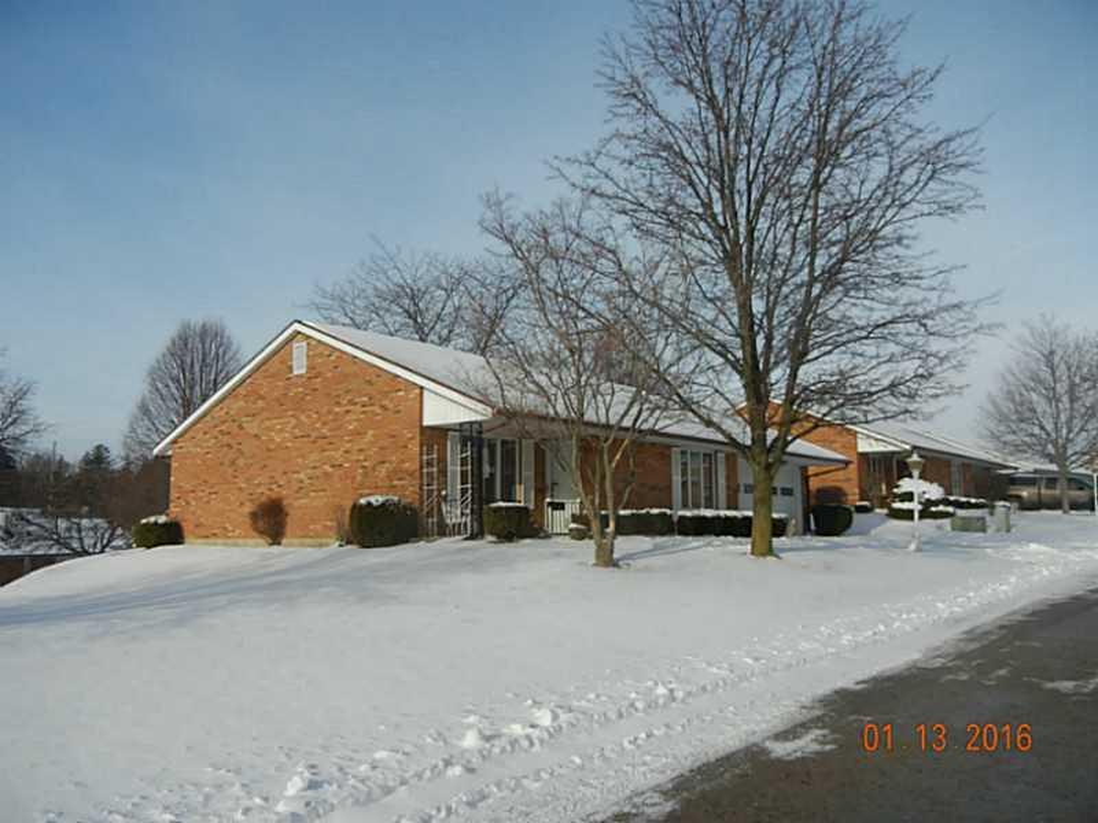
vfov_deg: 46.8
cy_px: 412
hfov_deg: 60.0
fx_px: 952
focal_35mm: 30
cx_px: 549
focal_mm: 5.4
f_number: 7
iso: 160
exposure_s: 1/654
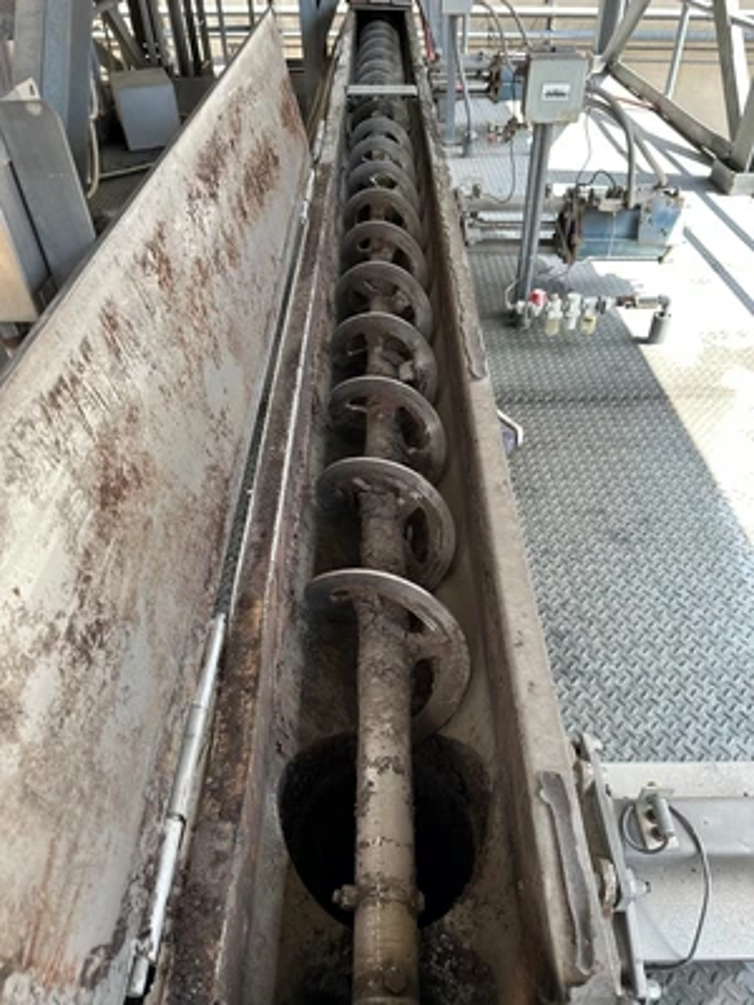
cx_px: 377
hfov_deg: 56.8
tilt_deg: -42.5
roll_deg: +1.2
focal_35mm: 24
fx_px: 697
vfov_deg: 71.6
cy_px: 502
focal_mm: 6.86
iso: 64
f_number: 1.78
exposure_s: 1/238
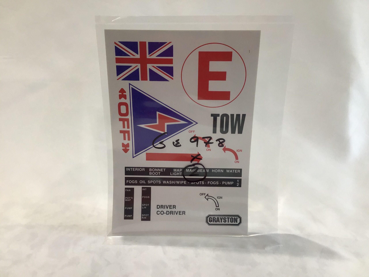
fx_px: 330
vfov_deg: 45.4
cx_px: 184
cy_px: 138
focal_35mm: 31
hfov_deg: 58.4
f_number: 2.4
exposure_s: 1/33
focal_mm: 3.3
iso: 80
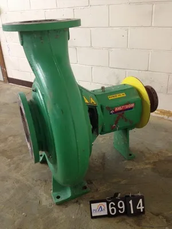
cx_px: 86
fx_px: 232
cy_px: 114
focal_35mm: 35
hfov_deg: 40.7
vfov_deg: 52.6
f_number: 2.4
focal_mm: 4.28
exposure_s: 1/20
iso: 160
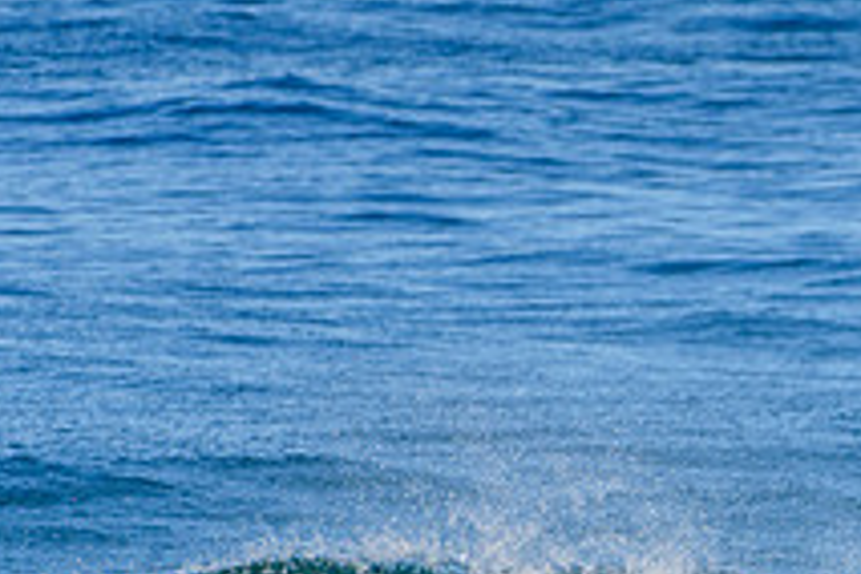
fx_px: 48810
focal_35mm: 2041
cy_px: 726
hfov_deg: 1.0
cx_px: 1136
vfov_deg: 0.7
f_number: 5.6
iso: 320
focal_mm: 500
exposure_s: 1/2000
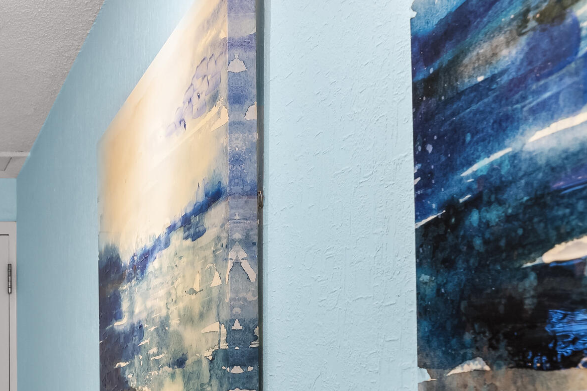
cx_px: -111
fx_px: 995
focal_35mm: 61
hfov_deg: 28.7
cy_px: 425
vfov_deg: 21.2
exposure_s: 1/1.25
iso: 400
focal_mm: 24
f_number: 8
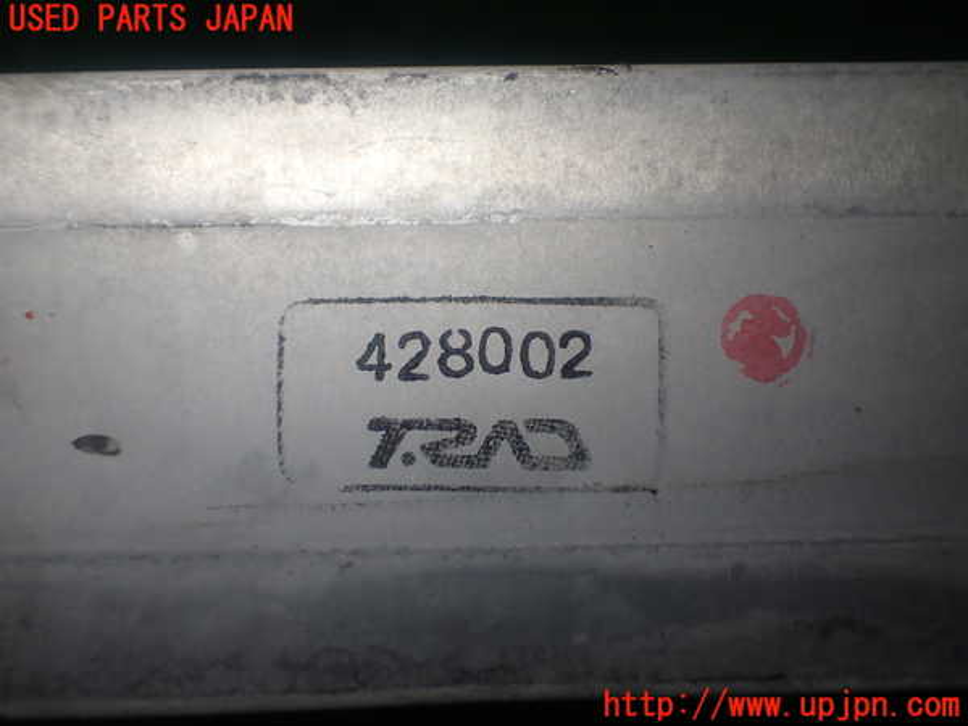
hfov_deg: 51.4
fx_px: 1007
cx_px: 484
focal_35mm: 36
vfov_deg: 39.7
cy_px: 363
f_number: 2.5
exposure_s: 1/125
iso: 100
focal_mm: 6.37
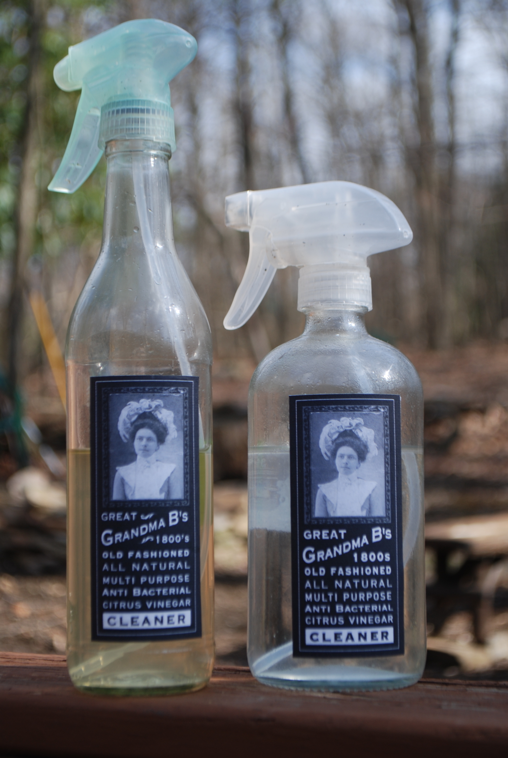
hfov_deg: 19.0
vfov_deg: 28.0
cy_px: 379
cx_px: 254
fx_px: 1519
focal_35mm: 72
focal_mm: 48
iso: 100
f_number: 5.6
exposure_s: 1/125
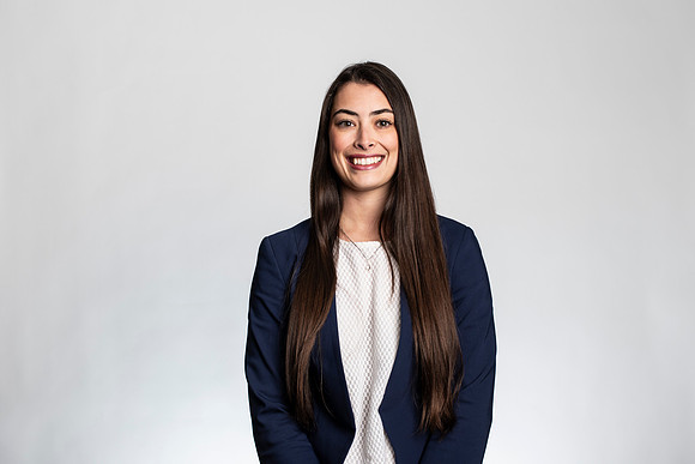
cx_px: 367
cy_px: 244
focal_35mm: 58
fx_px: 1125
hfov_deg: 34.3
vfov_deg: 23.3
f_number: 5.6
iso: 100
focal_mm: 50
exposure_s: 1/200
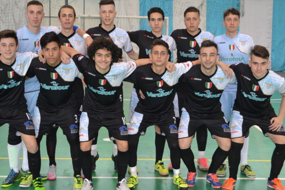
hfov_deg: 34.5
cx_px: 147
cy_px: 94
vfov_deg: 23.4
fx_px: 459
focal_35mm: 58
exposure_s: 1/60
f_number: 4.5
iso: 1600
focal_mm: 28
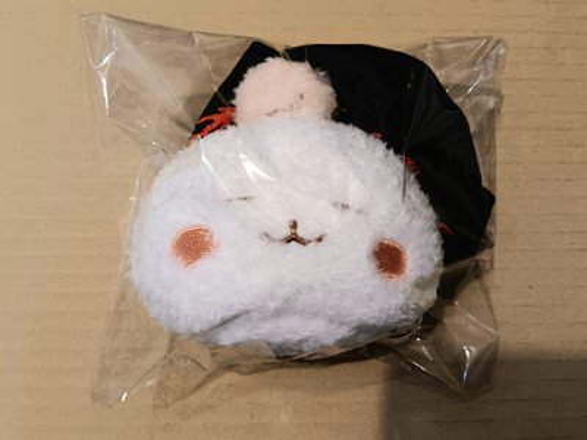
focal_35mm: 26
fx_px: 441
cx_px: 294
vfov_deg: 53.1
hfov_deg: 67.3
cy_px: 220
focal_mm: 3.98
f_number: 1.8
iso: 320
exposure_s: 1/20.4
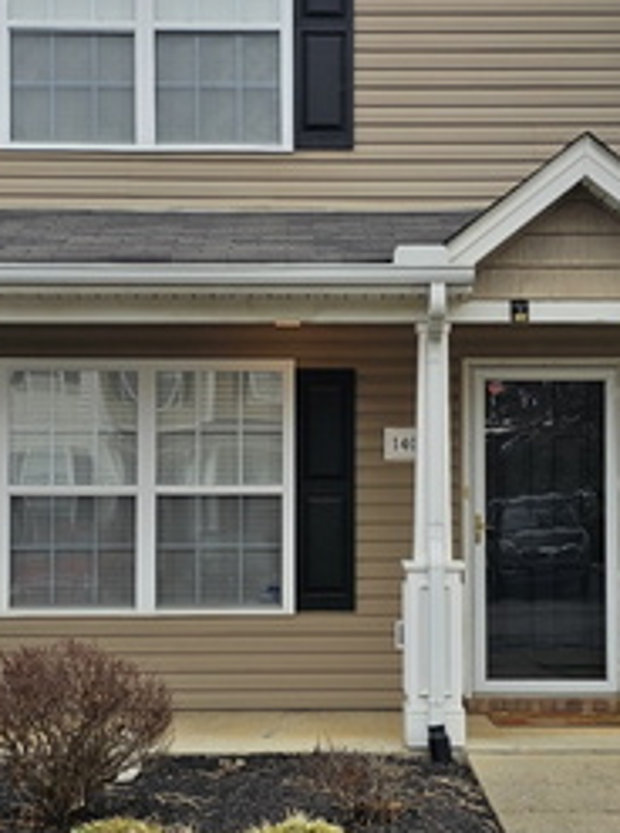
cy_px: 347
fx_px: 1199
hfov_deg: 29.0
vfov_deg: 38.2
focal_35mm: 50
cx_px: 300
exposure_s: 1/192
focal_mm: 6.3
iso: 10
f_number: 1.7
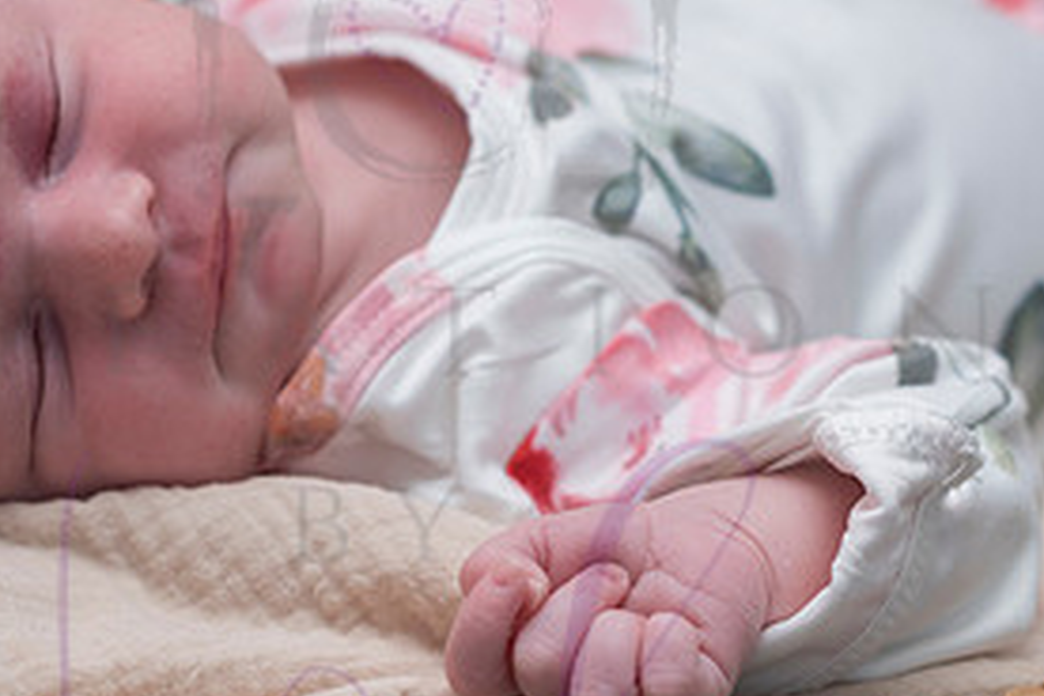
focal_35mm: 183
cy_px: 516
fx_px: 5307
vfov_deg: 7.5
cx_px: 446
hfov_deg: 11.2
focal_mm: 85
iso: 400
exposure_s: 1/320
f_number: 4
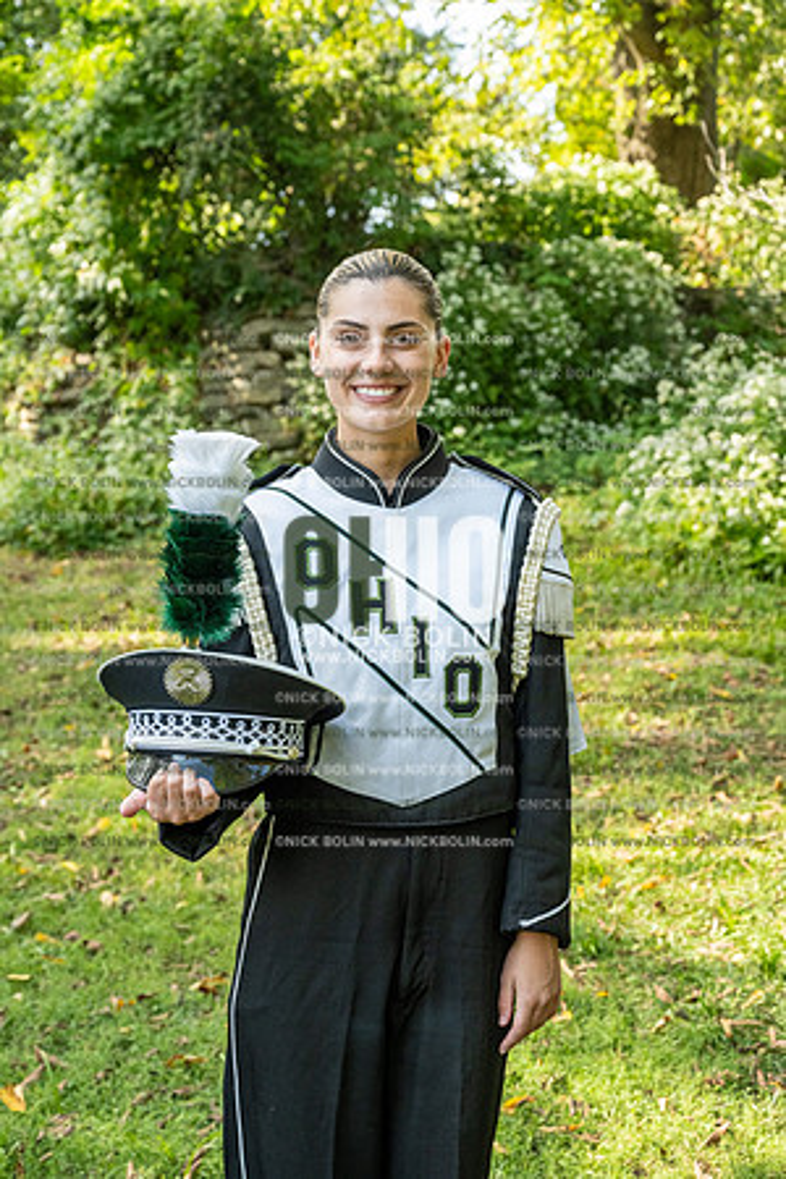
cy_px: 590
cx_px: 393
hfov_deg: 27.0
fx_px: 1637
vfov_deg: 39.6
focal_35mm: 50
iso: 1250
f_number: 5.6
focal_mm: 50
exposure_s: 1/800
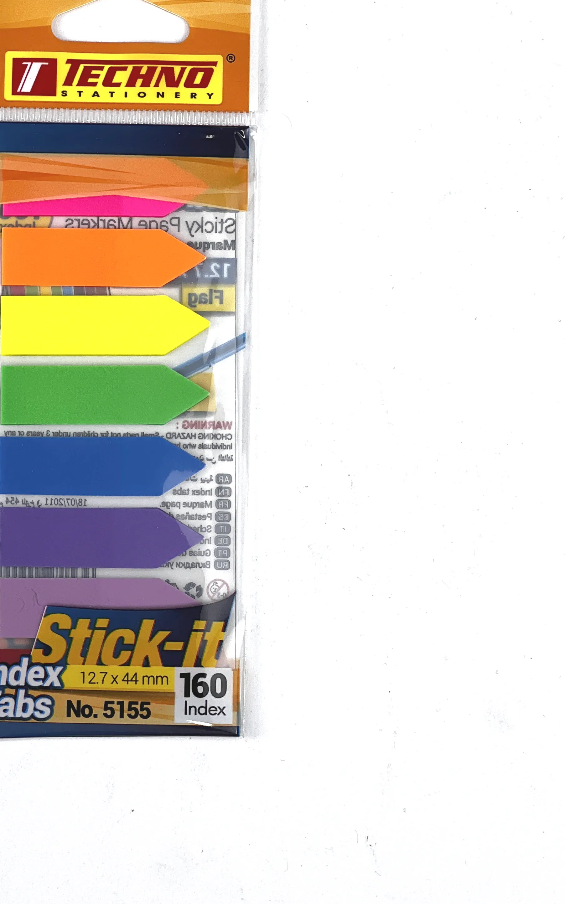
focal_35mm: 114
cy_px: 470
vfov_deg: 18.3
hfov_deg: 11.5
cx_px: 137
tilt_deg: -85.3
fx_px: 2809
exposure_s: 1/192
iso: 32
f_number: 2.8
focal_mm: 9
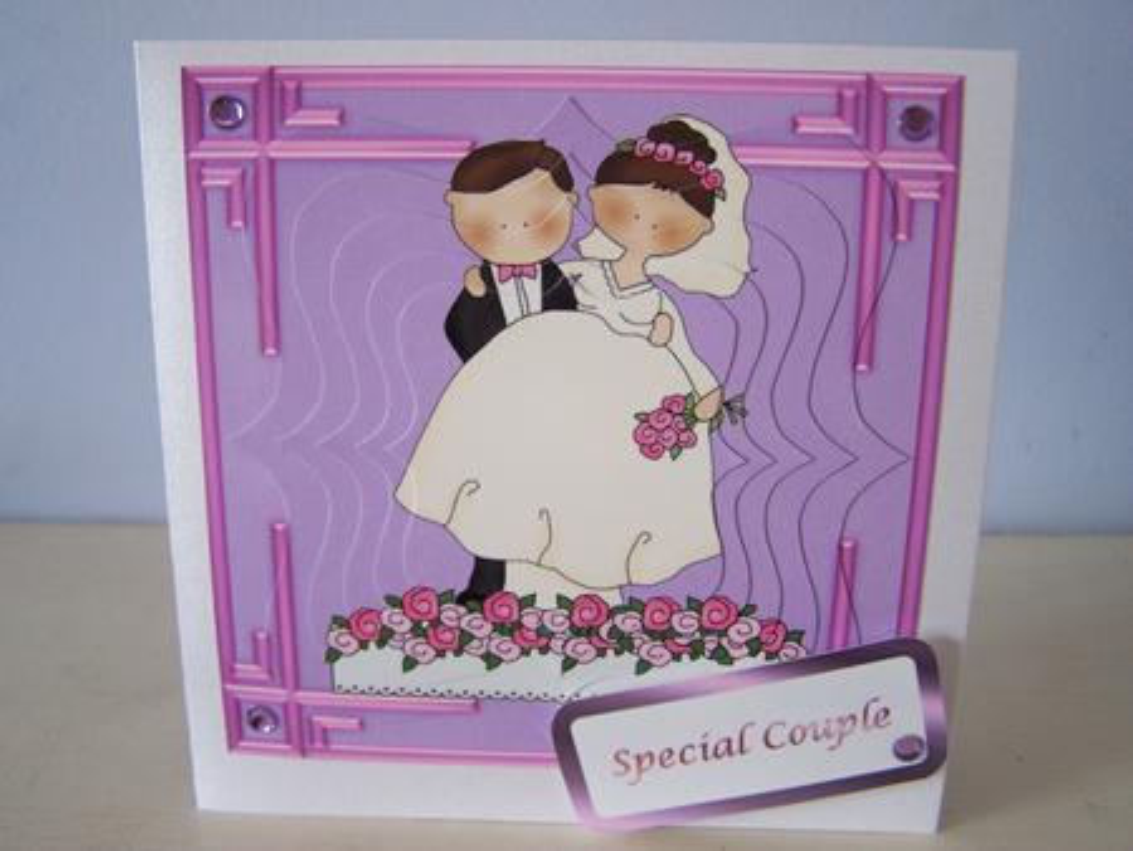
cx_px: 566
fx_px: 1244
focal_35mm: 38
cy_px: 426
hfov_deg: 49.0
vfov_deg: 37.8
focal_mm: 6.3
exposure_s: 1/15
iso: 140
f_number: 2.8
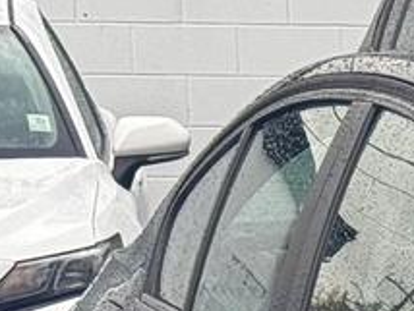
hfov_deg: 6.5
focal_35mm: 287
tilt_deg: -9.4
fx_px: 3436
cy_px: 738
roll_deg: -0.3
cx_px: 1107
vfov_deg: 5.0
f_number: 1.78
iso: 64
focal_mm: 6.76
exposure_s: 1/345
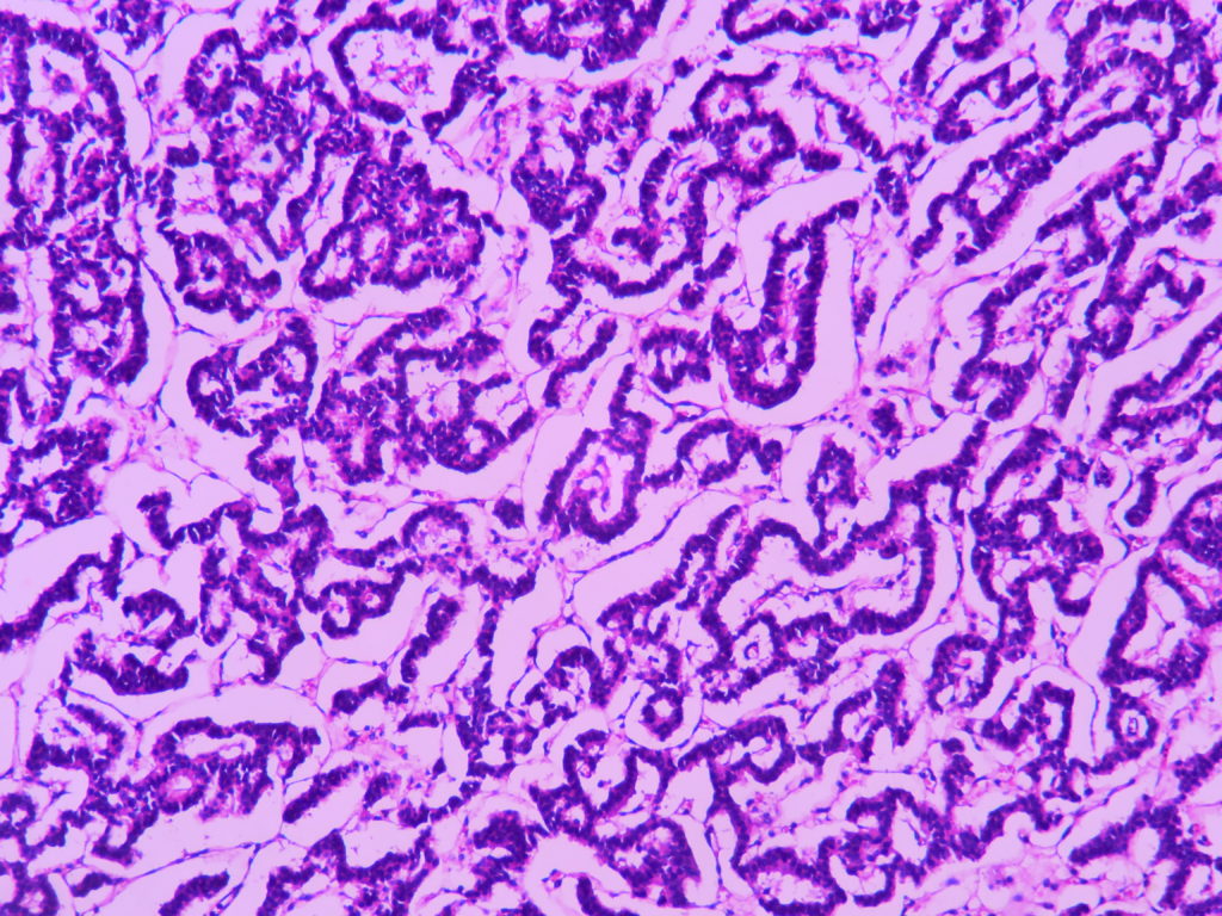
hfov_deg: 22.0
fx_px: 3142
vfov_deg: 16.6
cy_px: 458
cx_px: 611
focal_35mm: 89
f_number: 5.6
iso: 450
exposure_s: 1/60
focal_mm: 15.9
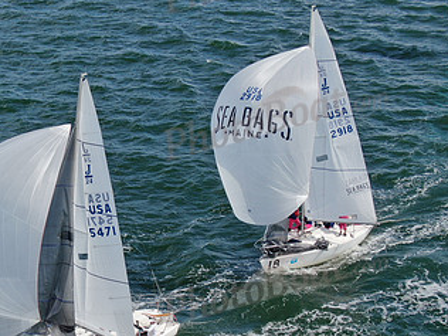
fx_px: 1139
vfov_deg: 16.7
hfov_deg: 21.9
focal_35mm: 88
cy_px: 225
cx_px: 82
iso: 100
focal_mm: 8.6
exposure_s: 1/640
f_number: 3.8
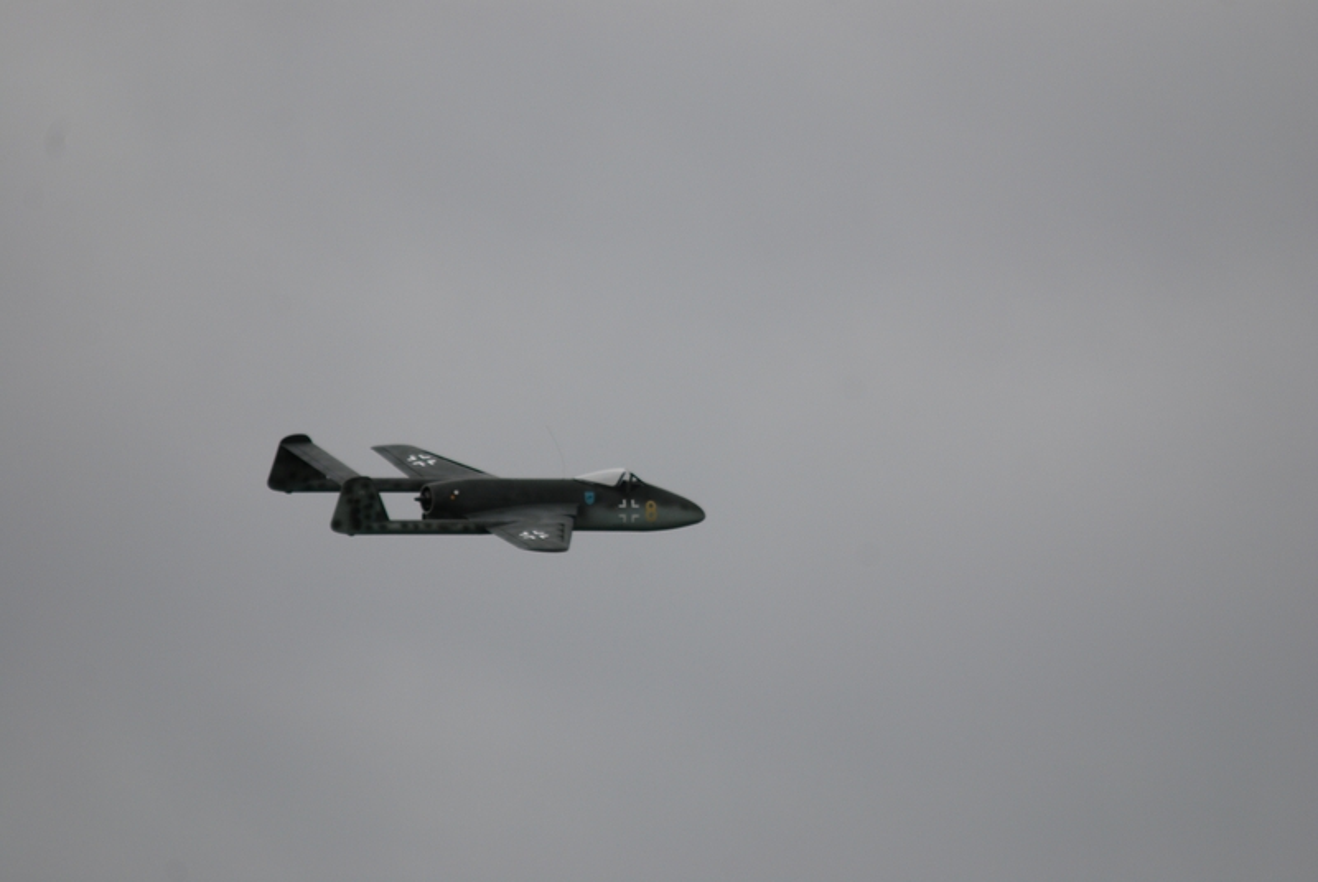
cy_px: 441
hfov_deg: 4.6
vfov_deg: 3.1
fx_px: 16490
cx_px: 659
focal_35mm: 450
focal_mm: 300
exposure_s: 1/1000
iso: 200
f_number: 5.6
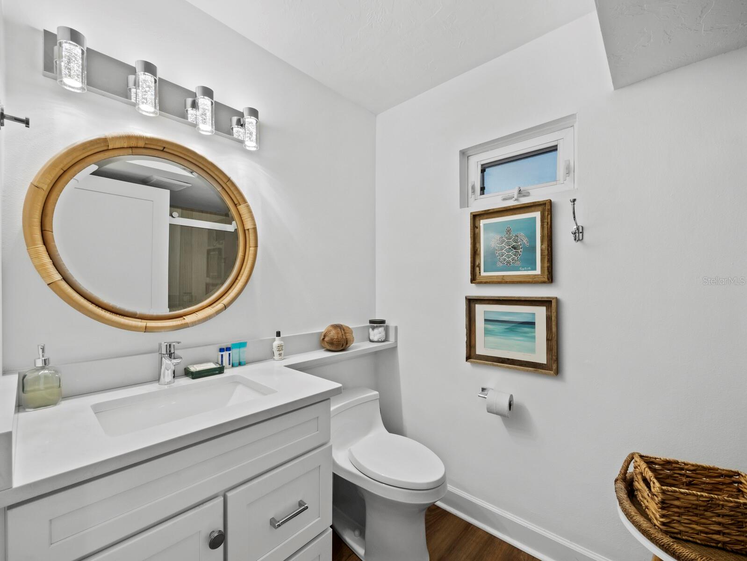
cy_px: 280
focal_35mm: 14
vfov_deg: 85.7
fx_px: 302
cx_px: 374
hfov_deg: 102.0
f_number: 11
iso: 400
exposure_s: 1/2.5
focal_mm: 7
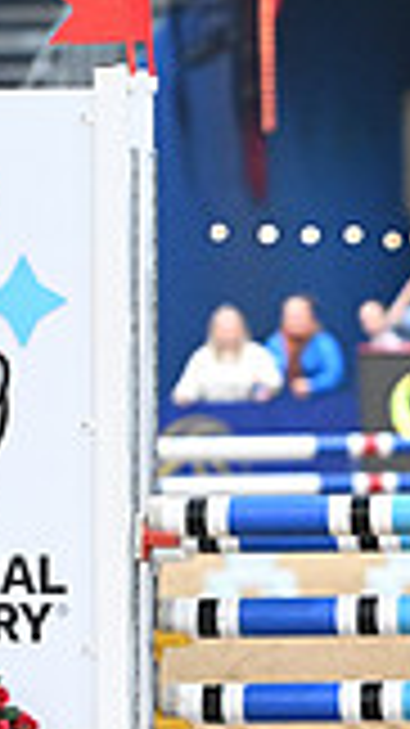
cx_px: 1018
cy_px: 277
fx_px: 11957
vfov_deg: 3.5
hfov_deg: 2.0
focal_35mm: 618
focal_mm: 165
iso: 6400
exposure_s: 1/800
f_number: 3.5
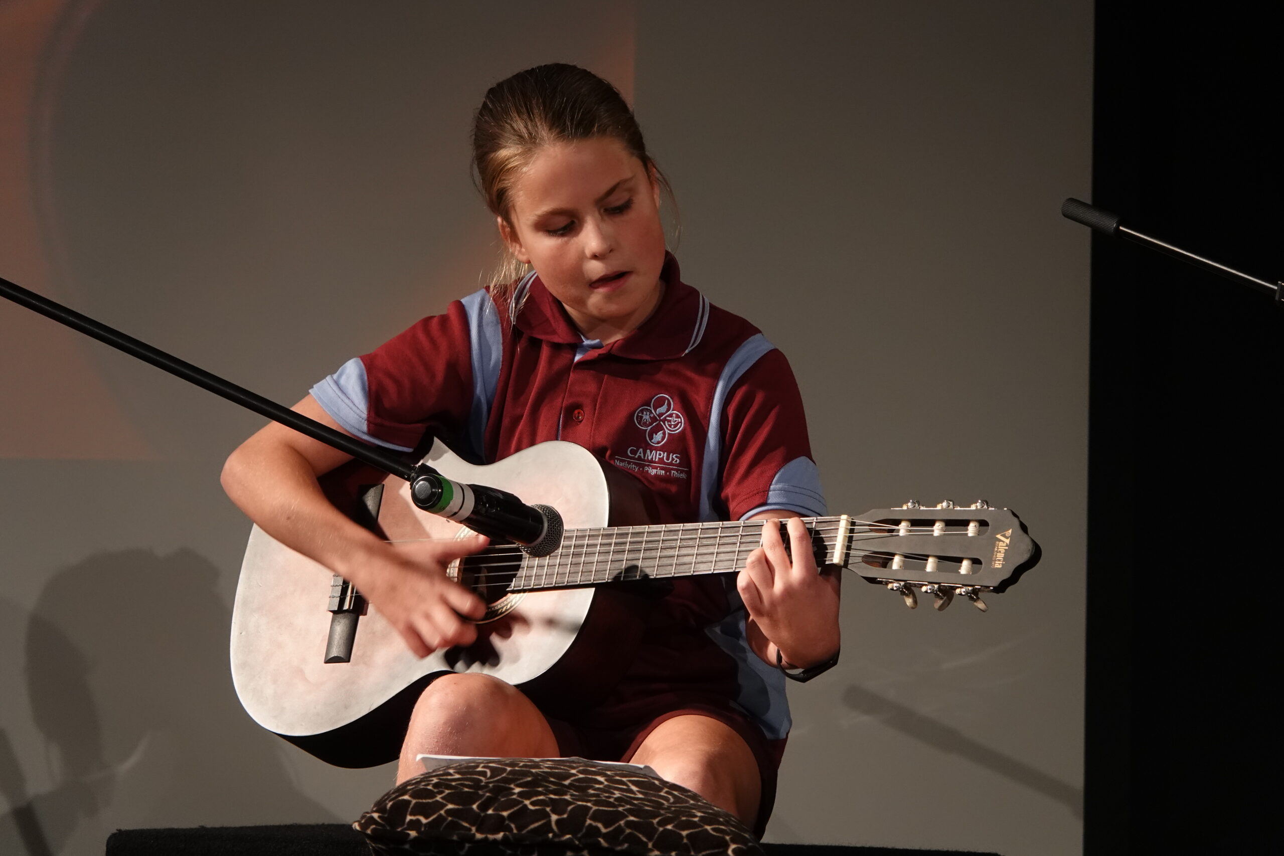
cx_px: 642
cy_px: 428
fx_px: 17298
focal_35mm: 485
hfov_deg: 4.3
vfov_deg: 2.8
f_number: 4
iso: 800
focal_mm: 177.86
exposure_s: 1/80
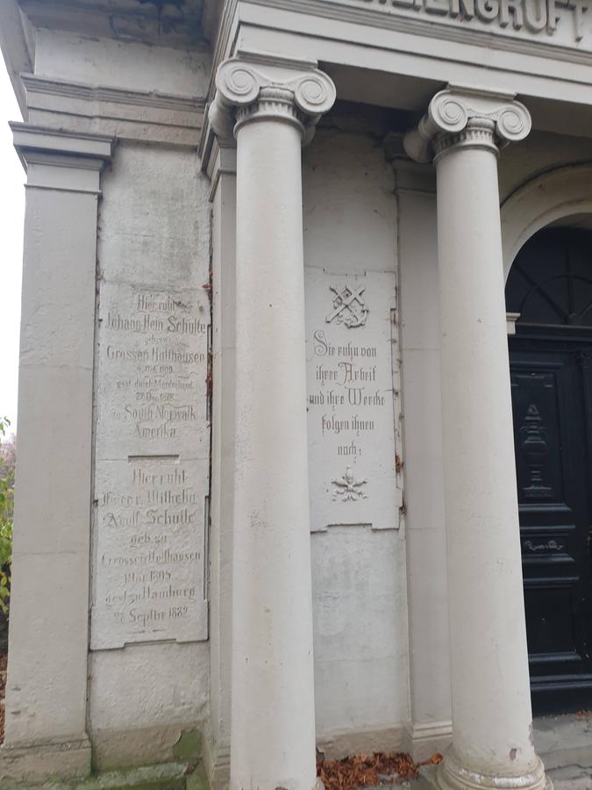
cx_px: 296
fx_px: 593
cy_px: 395
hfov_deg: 53.1
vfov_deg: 67.3
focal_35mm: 26
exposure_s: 1/50
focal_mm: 4.3
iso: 80
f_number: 2.4
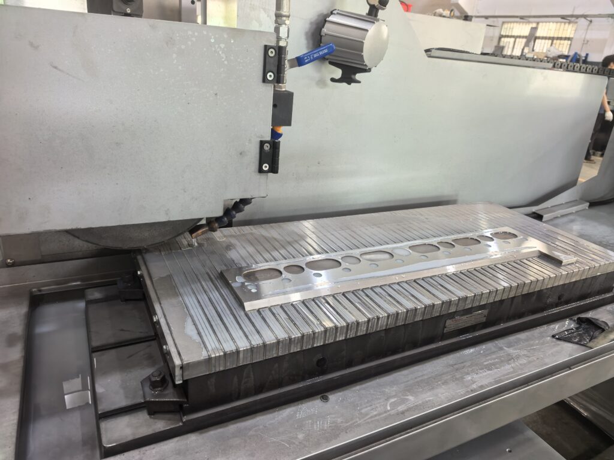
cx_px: 307
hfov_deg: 71.6
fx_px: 426
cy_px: 230
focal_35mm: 24
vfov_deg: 56.8
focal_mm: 6.98
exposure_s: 1/60
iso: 160
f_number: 2
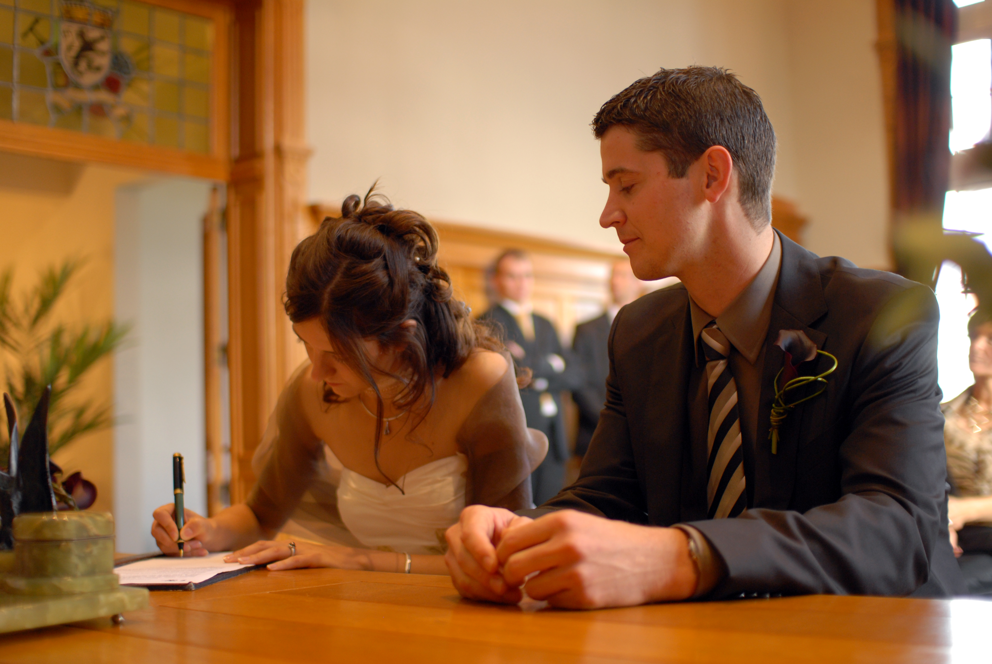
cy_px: 332
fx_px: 1241
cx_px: 496
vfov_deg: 29.9
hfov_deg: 43.6
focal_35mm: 45
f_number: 1.6
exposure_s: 1/80
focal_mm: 30
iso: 320
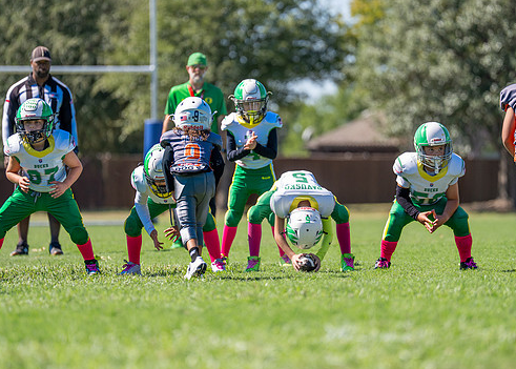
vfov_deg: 4.8
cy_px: 145
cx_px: 293
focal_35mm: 298
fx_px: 4368
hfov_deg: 6.8
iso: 160
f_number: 2.8
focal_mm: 200
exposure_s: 1/2000
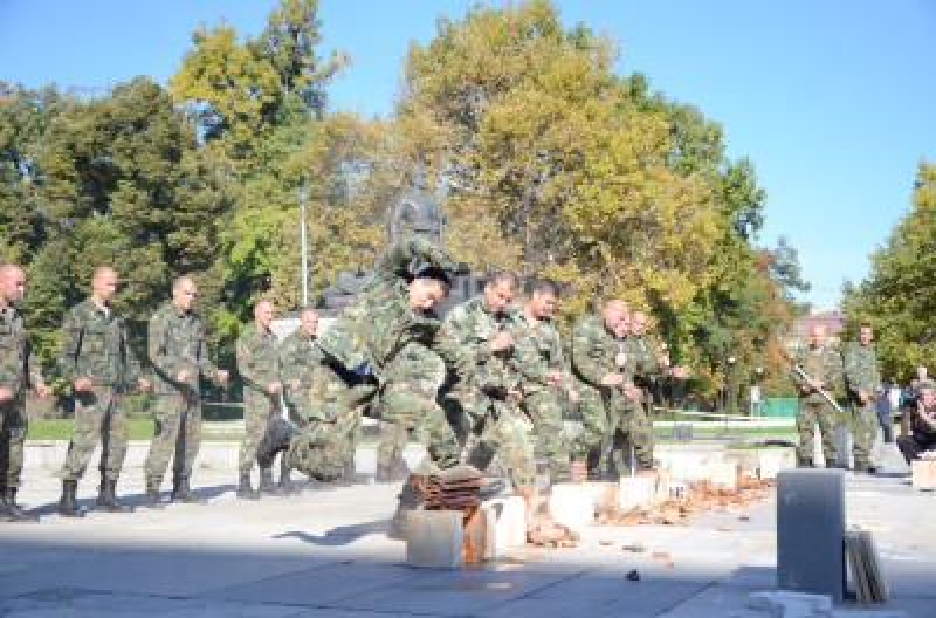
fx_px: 1166
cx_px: 468
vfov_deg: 29.7
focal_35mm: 45
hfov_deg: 43.7
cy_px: 309
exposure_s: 1/8000
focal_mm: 30
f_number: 4.5
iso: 2000
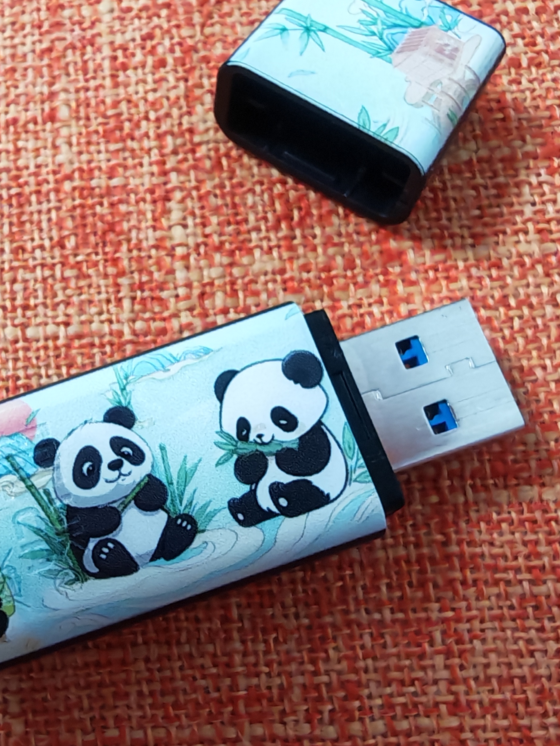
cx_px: 295
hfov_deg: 36.8
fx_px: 841
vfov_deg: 47.8
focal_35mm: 39
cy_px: 339
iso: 320
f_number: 2
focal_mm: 1.82
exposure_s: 1/33
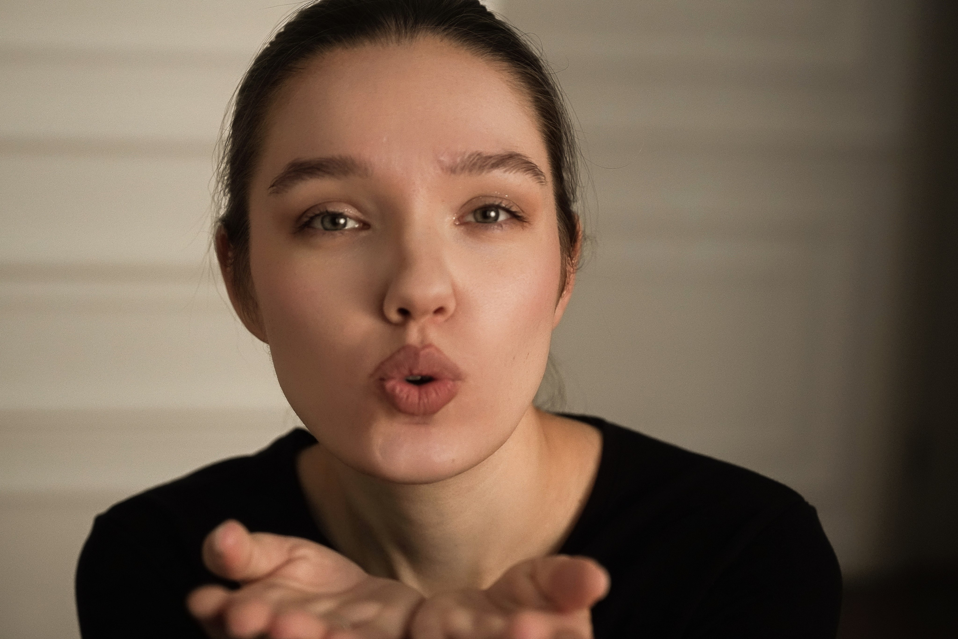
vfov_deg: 18.2
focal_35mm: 75
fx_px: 1996
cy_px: 320
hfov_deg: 27.0
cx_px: 479
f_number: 2
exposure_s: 1/200
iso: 800
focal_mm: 50
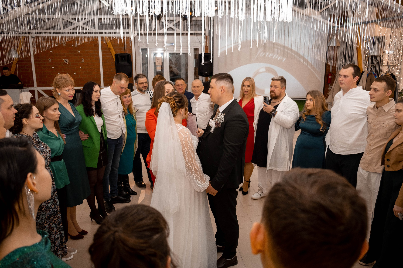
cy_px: 133
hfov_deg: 63.6
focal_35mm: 29
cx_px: 195
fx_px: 325
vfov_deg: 45.0
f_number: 2.8
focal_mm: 18
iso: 640
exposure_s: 1/180
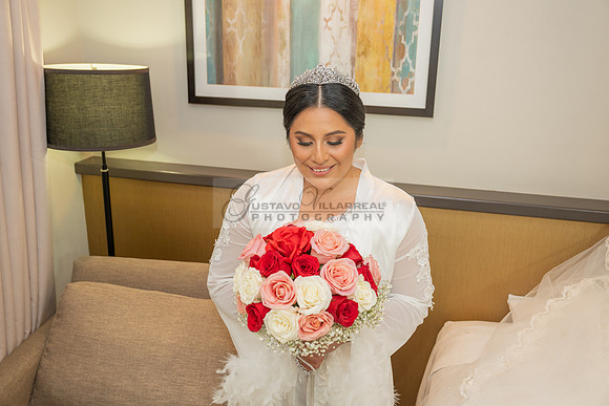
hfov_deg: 55.1
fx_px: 584
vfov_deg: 38.4
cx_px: 304
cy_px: 203
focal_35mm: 34
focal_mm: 34.5
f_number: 4
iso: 800
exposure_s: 1/160
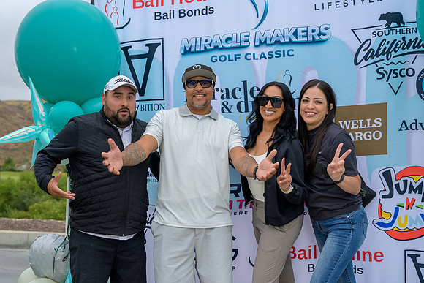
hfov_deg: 43.6
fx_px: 530
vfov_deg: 29.9
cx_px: 212
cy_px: 142
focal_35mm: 45
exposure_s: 1/200
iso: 125
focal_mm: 45
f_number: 4
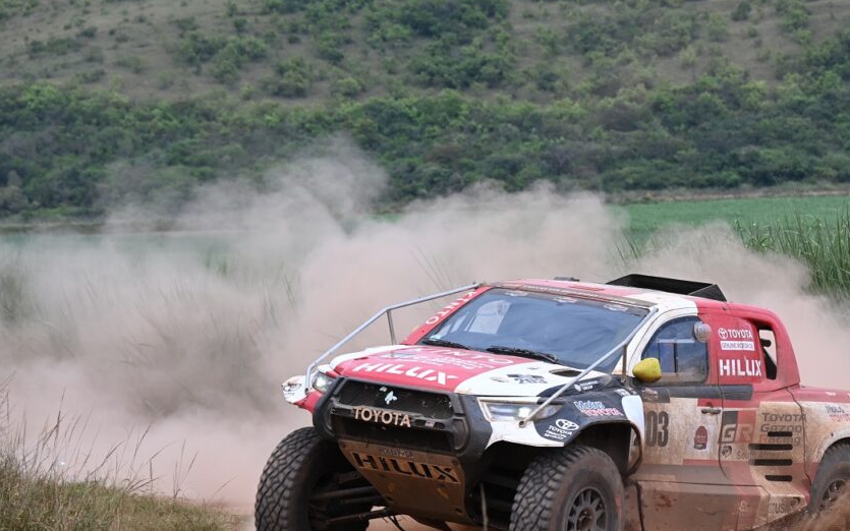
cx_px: 588
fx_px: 4240
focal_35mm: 183
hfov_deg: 11.4
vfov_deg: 7.2
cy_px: 284
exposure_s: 1/800
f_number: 7.1
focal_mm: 125
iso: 320
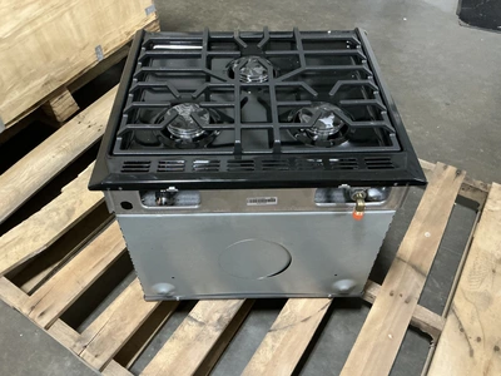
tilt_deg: -47.3
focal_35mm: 28
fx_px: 405
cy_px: 188
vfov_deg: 49.7
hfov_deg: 63.4
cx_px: 250
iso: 400
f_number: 1.8
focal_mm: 3
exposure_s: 1/30
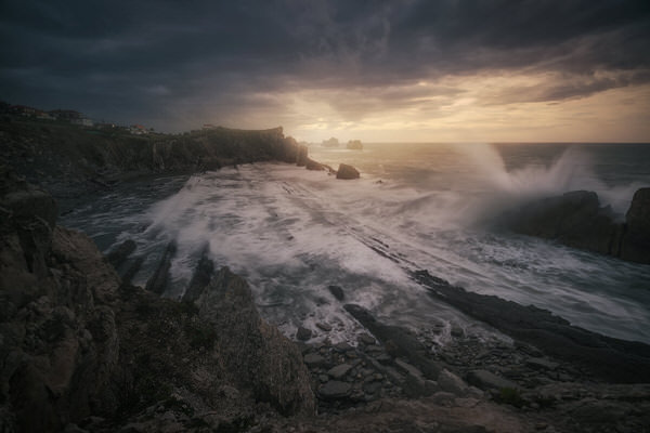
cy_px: 216
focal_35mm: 16
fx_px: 289
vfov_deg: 73.7
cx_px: 325
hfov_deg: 96.7
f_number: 9
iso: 50
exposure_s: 1.6
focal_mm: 16
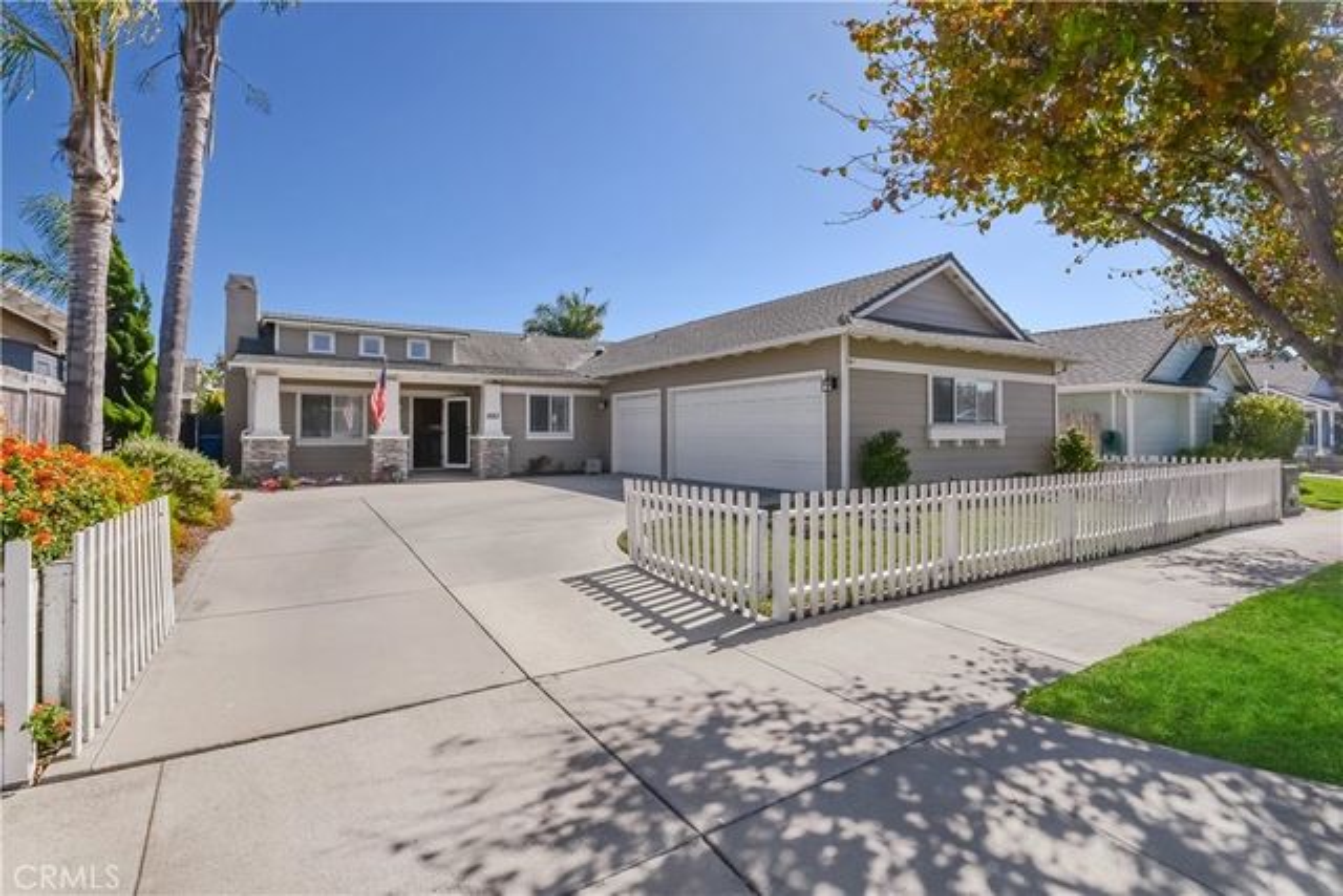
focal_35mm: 15
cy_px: 448
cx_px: 672
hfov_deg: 100.4
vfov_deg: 77.4
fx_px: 560
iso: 100
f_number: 11
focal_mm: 10
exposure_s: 1/250
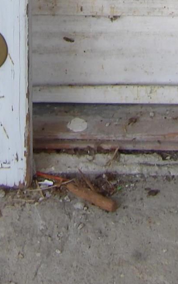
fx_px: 1822
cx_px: 83
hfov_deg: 5.6
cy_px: -179
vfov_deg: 8.7
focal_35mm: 235
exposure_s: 1/42
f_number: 8
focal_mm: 11.1
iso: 100
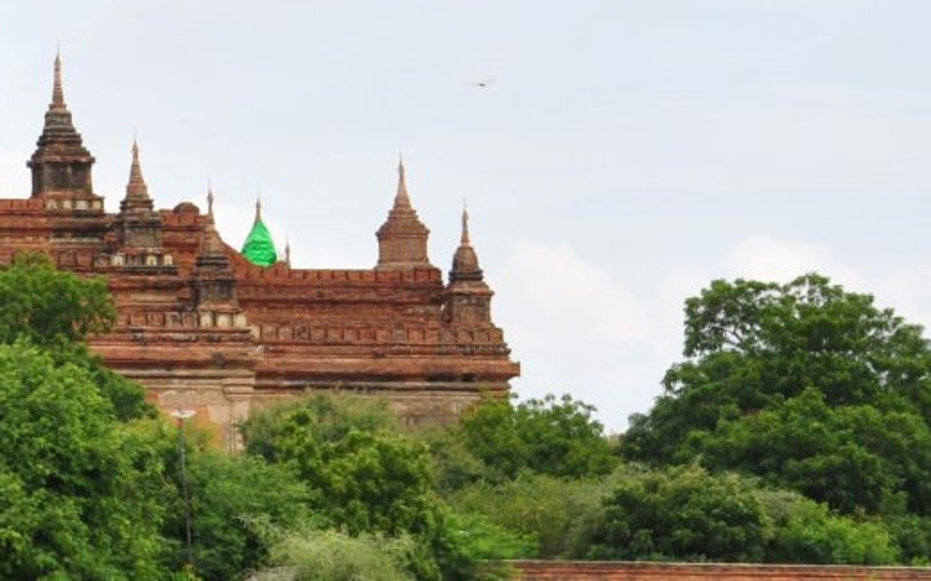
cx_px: -405
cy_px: 97
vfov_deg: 6.2
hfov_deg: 9.6
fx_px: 5377
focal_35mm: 212
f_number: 10
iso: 320
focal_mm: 48
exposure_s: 1/320
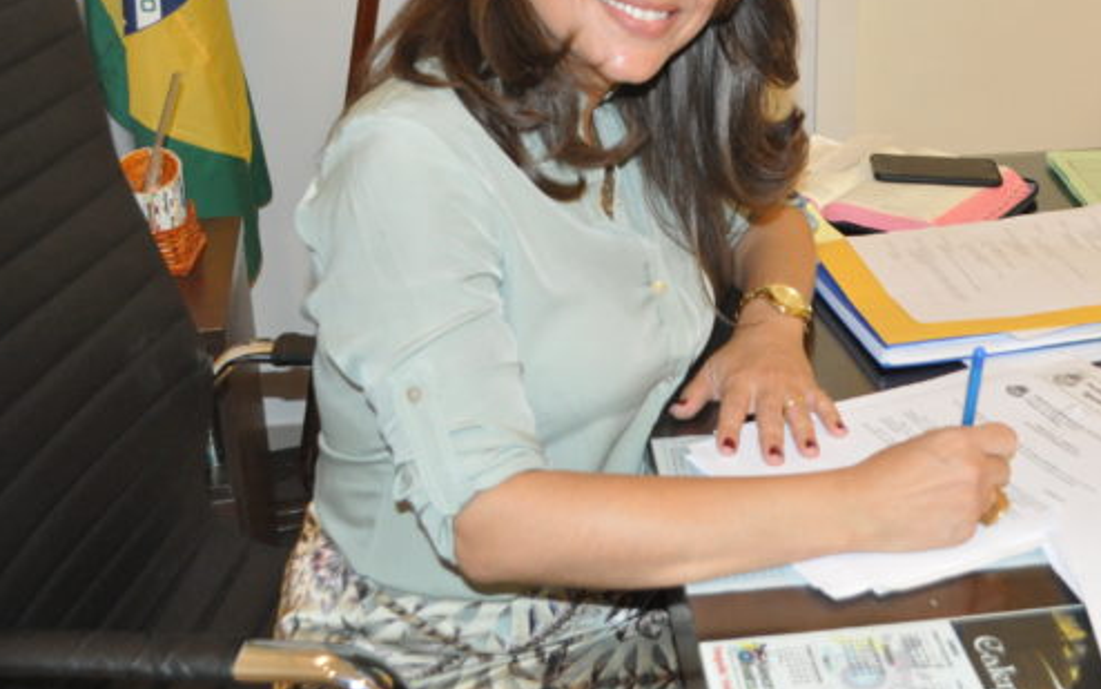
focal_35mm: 51
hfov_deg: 39.3
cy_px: 201
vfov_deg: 25.2
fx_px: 1531
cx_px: 693
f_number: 5.6
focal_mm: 22
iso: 1600
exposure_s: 1/60
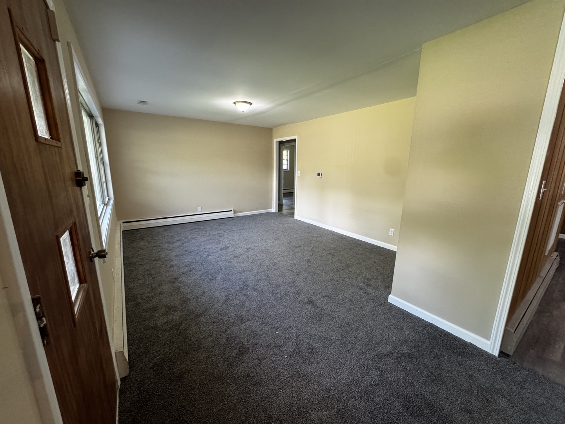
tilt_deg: -12.0
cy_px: 212
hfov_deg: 102.1
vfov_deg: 85.7
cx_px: 282
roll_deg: -1.1
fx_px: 229
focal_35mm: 14
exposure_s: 1/120
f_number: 2.2
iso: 320
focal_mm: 2.22
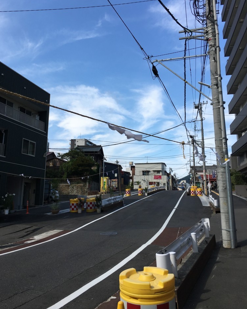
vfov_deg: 57.1
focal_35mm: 31
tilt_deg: +12.3
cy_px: 141
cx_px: 121
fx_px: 283
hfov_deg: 47.1
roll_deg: -1.4
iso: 25
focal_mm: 4.15
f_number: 2.2
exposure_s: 1/1115
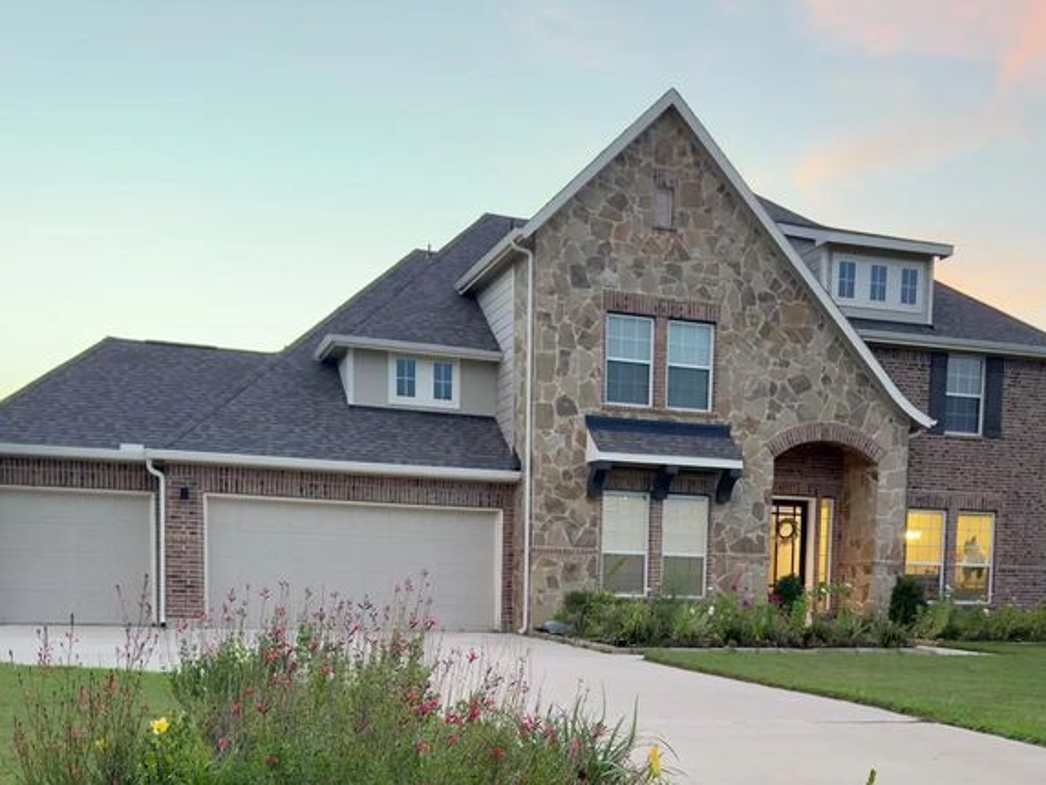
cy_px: 690
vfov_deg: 32.1
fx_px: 1299
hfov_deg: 43.7
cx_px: 614
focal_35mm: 43
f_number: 1.78
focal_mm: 6.76
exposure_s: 1/60
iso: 200
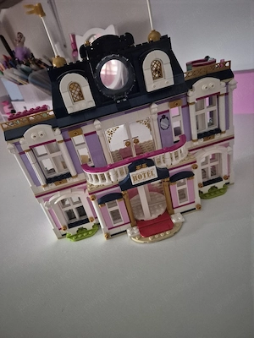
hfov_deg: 58.9
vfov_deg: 73.9
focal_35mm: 23
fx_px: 225
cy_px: 169
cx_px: 127
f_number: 1.8
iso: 1600
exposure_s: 1/33
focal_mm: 5.4
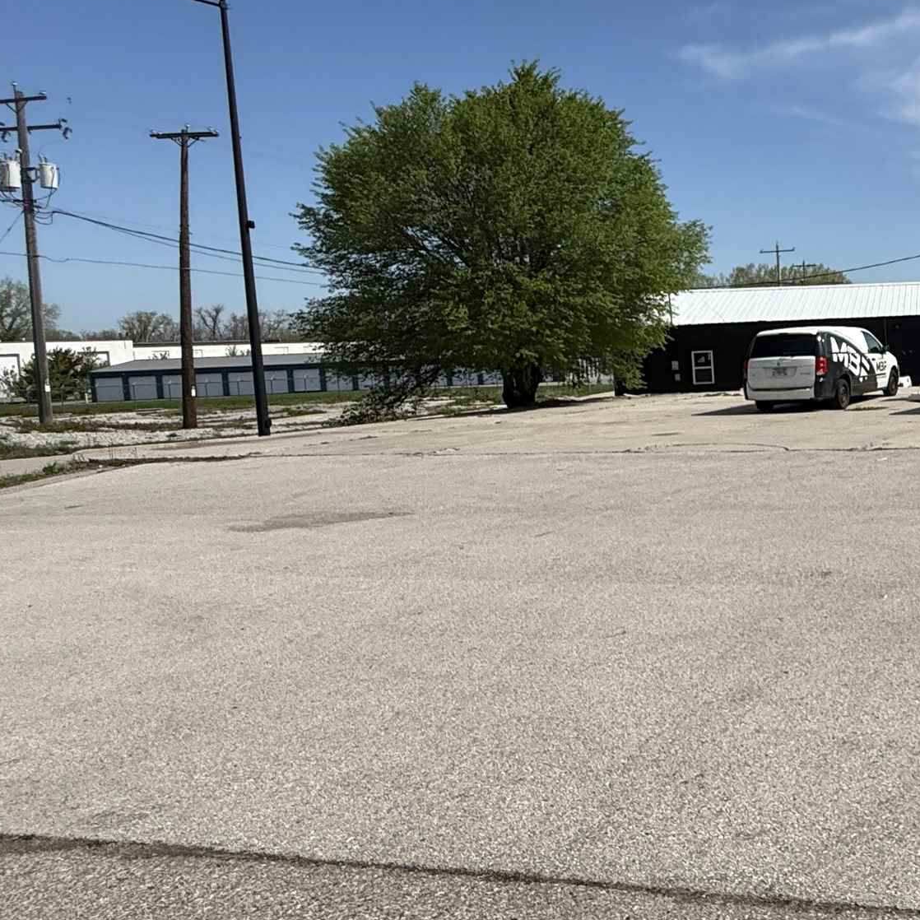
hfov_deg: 37.9
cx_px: 1073
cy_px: 395
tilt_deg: -2.9
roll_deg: +2.4
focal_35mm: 34
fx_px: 1022
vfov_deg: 48.3
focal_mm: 2.22
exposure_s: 1/3289
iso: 50
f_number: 2.2
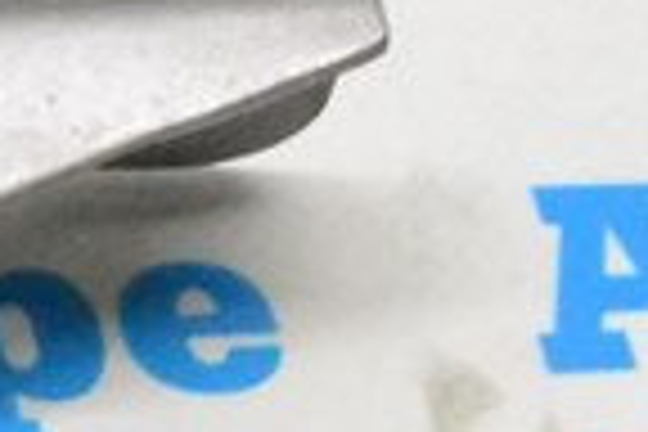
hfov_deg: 6.0
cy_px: 362
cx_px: -1346
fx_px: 5742
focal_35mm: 319
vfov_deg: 4.3
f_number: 13
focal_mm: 30
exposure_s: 1/100
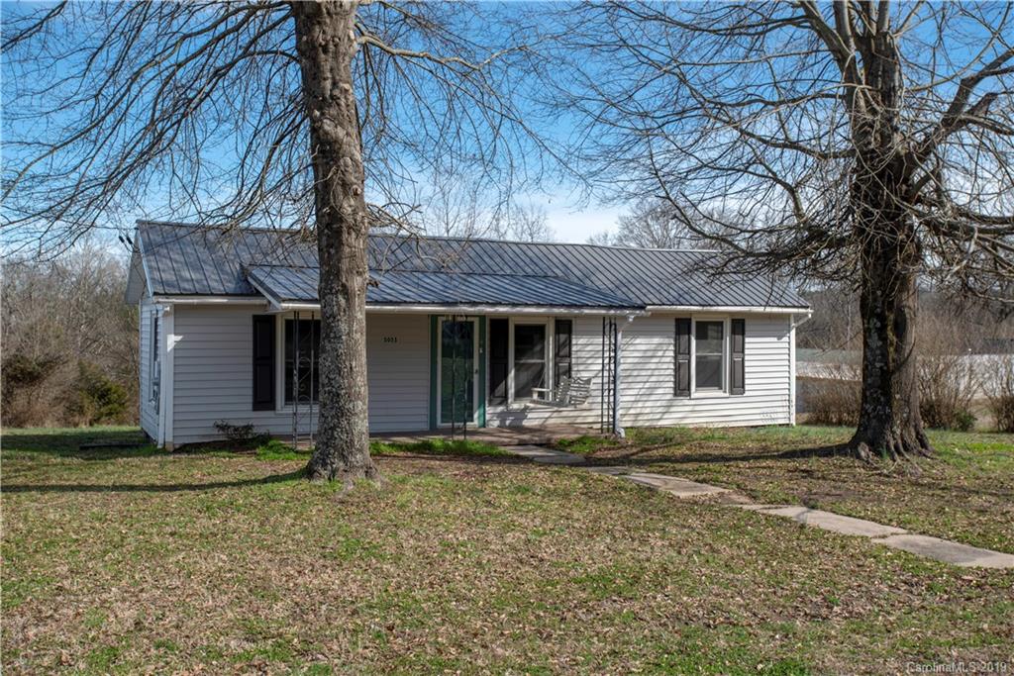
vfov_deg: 37.9
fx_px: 986
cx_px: 507
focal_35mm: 35
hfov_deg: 54.4
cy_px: 338
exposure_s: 1/320
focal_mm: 35
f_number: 8
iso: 100
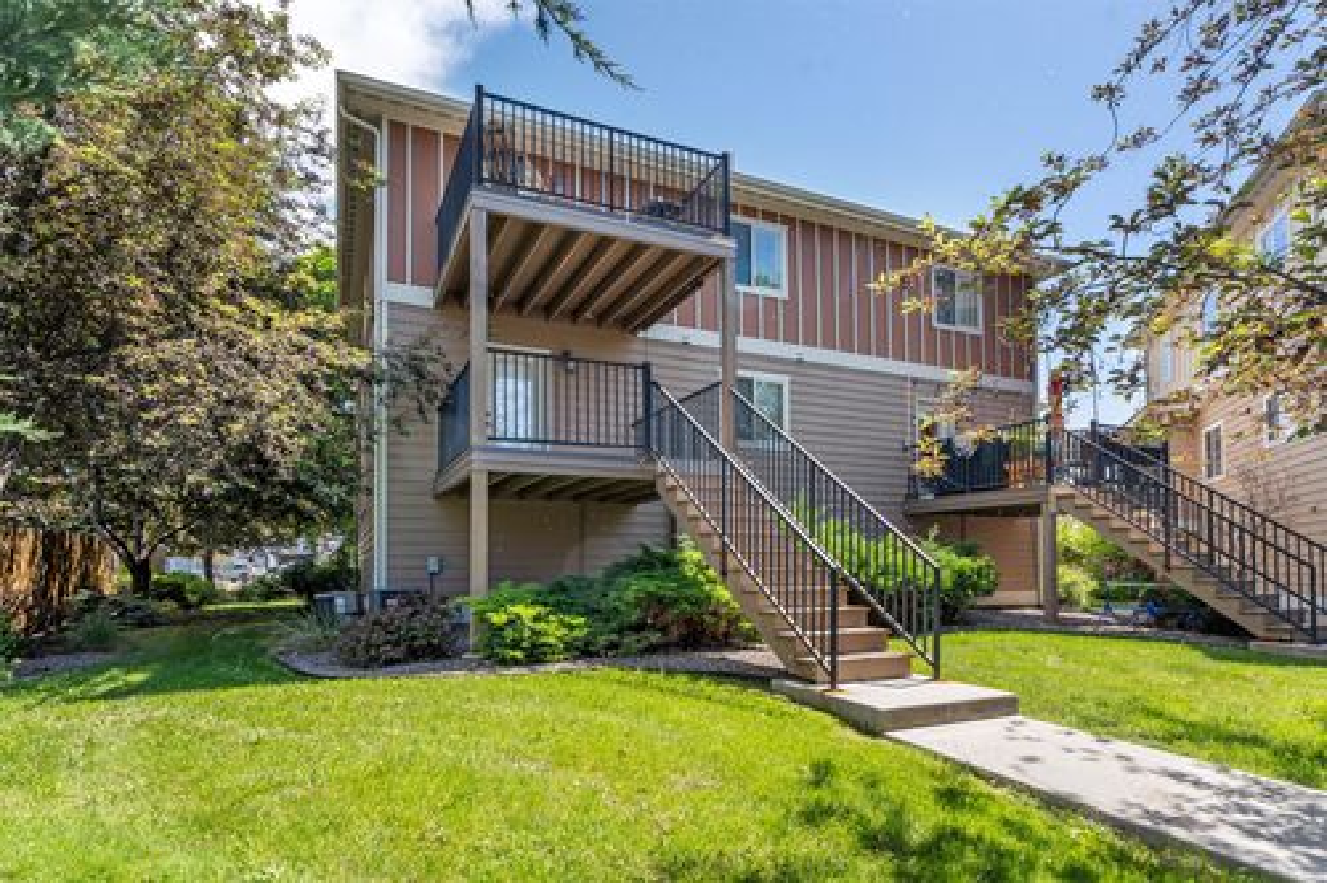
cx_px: 664
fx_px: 667
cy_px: 442
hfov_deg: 89.7
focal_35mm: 18
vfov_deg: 67.1
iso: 250
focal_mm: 18.1
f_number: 9
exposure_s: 1/80
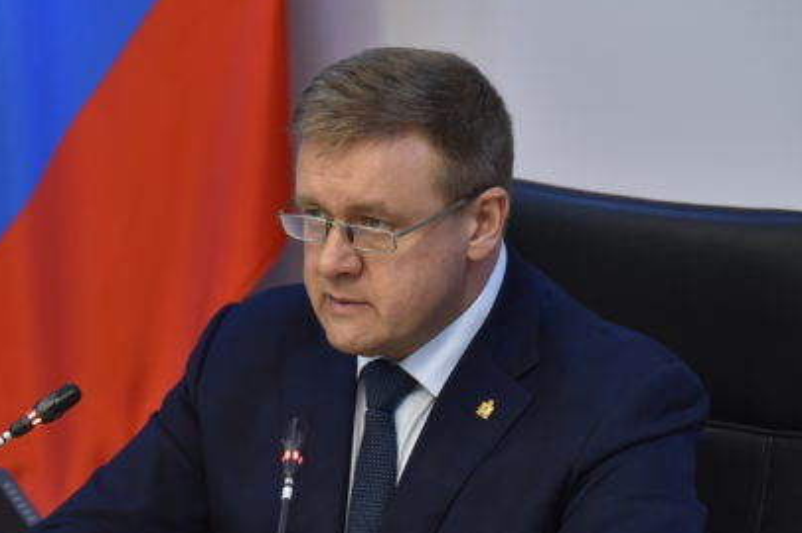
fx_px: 4430
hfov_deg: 10.3
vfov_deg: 6.9
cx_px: 263
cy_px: 420
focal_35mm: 199
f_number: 5
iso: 1600
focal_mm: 116
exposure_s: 1/125
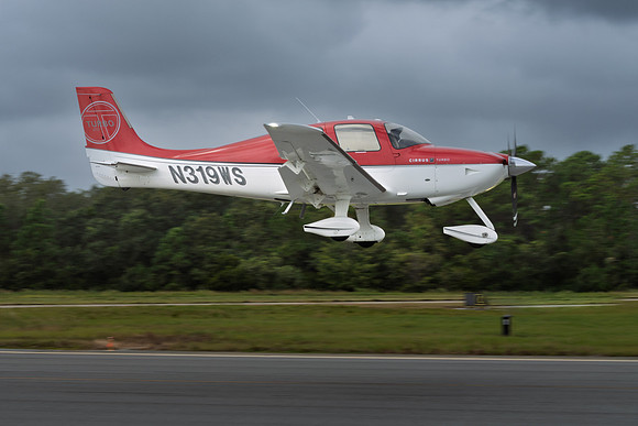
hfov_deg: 20.5
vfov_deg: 13.9
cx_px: 155
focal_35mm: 99
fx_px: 1749
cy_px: 140
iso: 100
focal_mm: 48
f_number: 8
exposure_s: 1/320
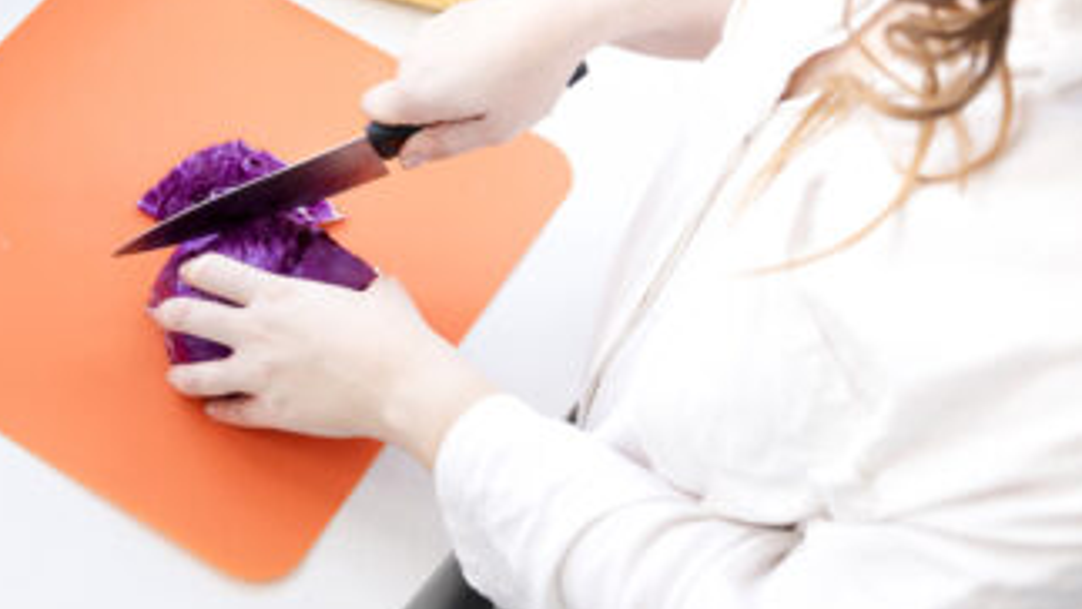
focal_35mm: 70
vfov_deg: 17.1
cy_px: 94
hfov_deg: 29.9
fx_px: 2009
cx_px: 365
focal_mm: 36
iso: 500
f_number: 3.5
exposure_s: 1/200
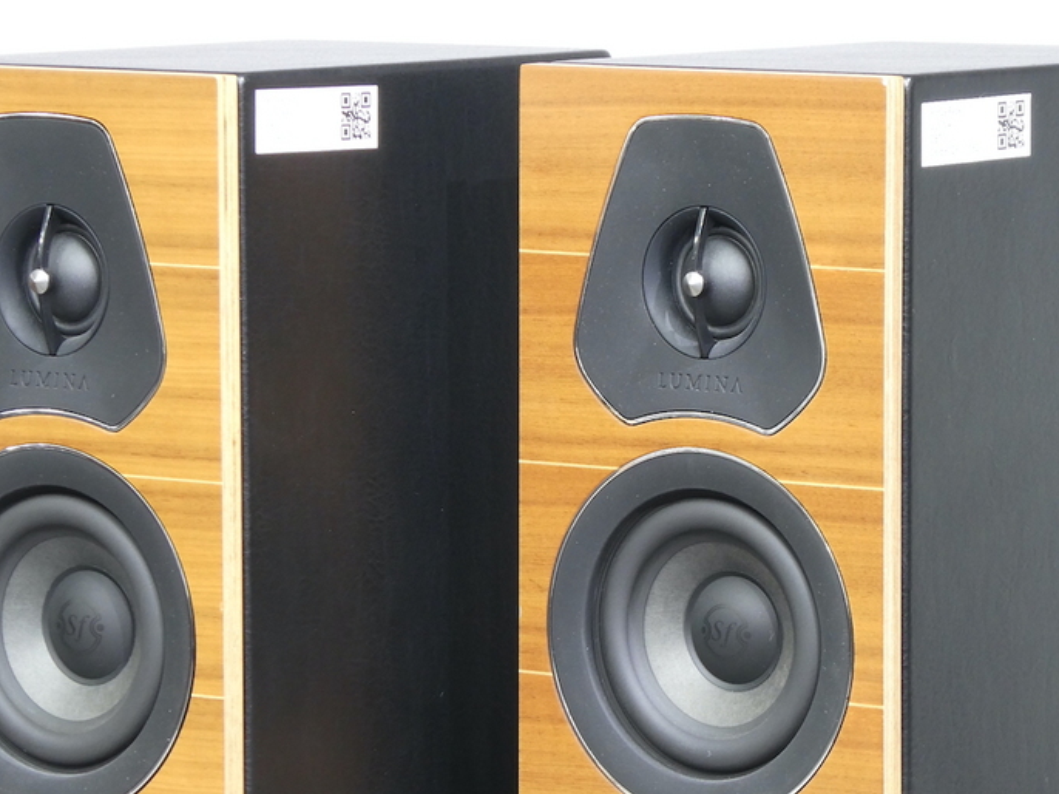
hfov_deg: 8.8
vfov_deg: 6.6
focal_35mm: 224
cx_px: 540
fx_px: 6850
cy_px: 482
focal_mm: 28.7
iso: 200
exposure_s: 1/1.6
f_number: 5.5
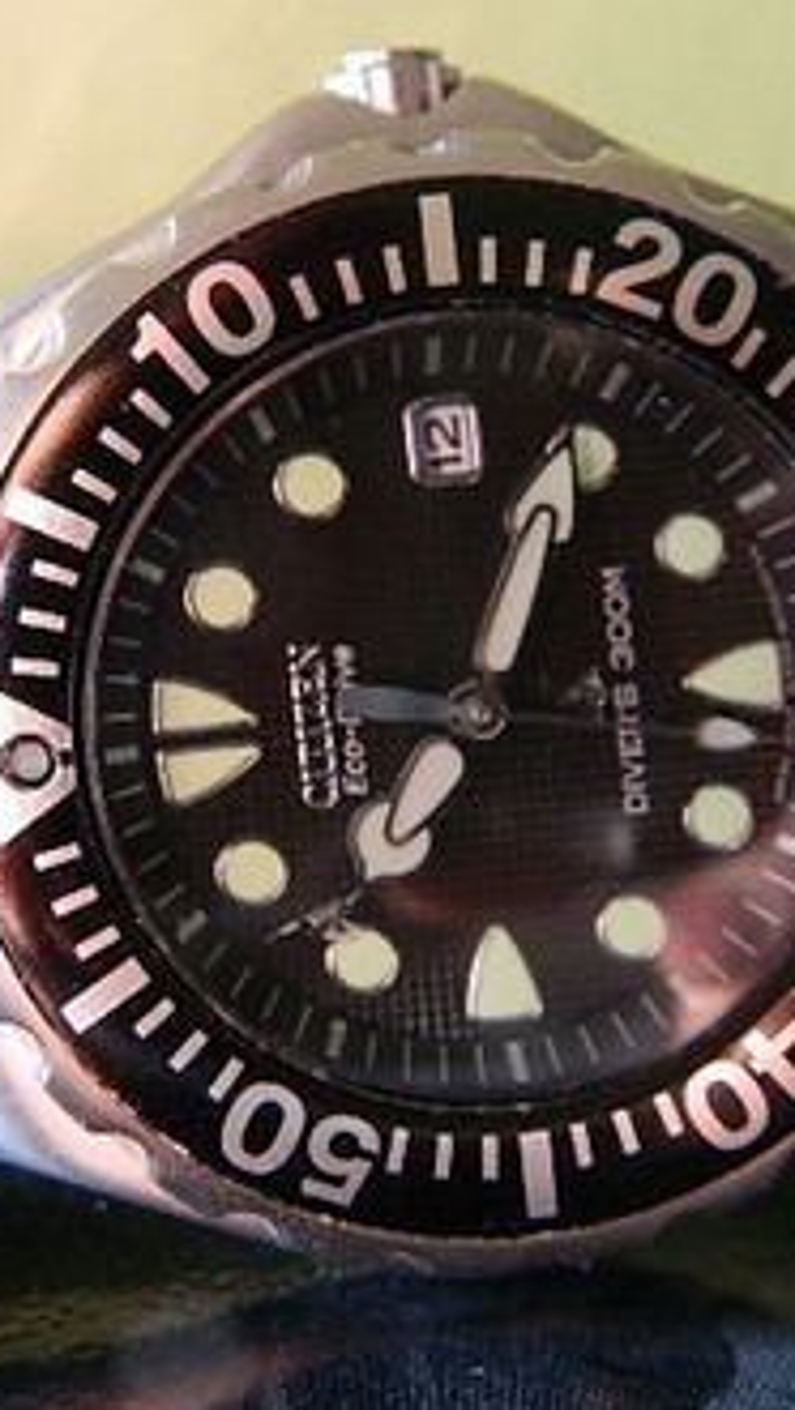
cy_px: 720
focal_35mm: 94
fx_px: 3517
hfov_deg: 12.9
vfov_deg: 22.7
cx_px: 389
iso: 400
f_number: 3.8
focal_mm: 10.2
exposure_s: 1/30
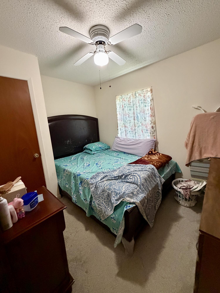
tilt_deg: -10.8
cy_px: 146
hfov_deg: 85.7
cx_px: 110
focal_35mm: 14
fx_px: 119
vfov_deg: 102.1
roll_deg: +3.3
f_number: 2.2
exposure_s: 1/60
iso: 800
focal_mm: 2.22
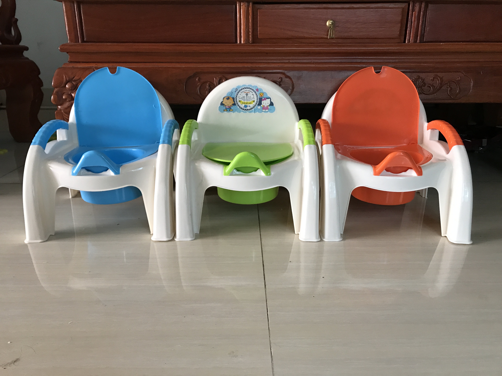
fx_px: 406
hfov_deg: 63.4
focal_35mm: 28
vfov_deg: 49.7
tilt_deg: -17.6
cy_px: 188
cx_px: 251
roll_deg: +1.4
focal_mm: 3.99
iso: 40
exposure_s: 1/25
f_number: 1.8
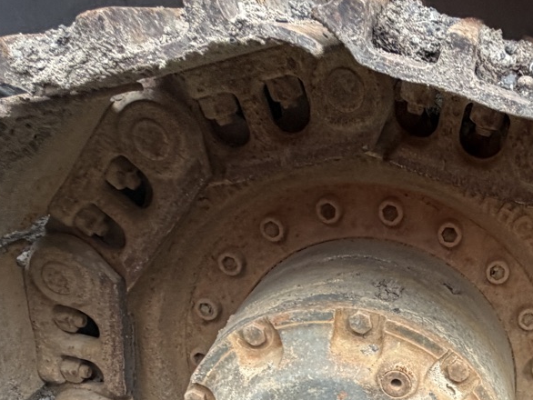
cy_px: 493
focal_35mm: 43
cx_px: 487
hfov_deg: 40.3
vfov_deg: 28.7
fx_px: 662
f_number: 2.2
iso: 160
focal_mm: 2.22
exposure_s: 1/121
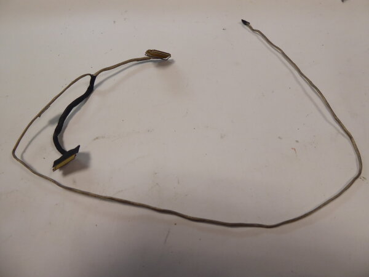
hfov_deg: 69.4
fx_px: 266
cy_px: 138
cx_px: 184
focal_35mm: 25
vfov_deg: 54.9
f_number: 3.3
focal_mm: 4.3
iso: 160
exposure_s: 1/60
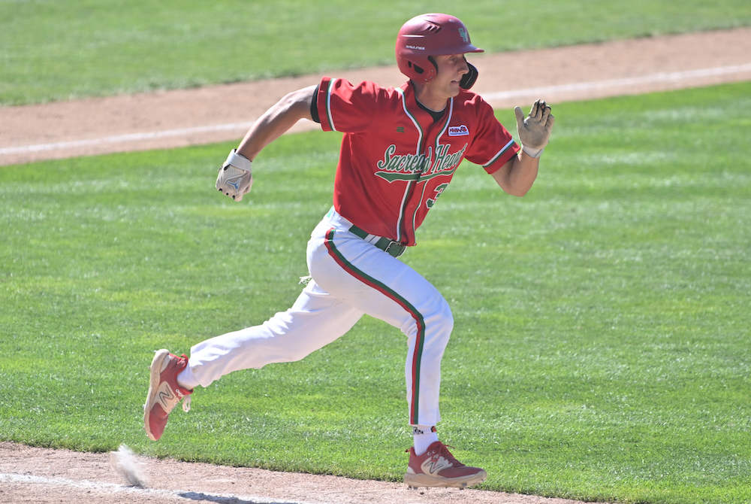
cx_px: 376
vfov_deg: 4.6
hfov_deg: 6.9
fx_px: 6267
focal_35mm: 300
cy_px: 252
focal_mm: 200
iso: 320
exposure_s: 1/2000
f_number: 4.5
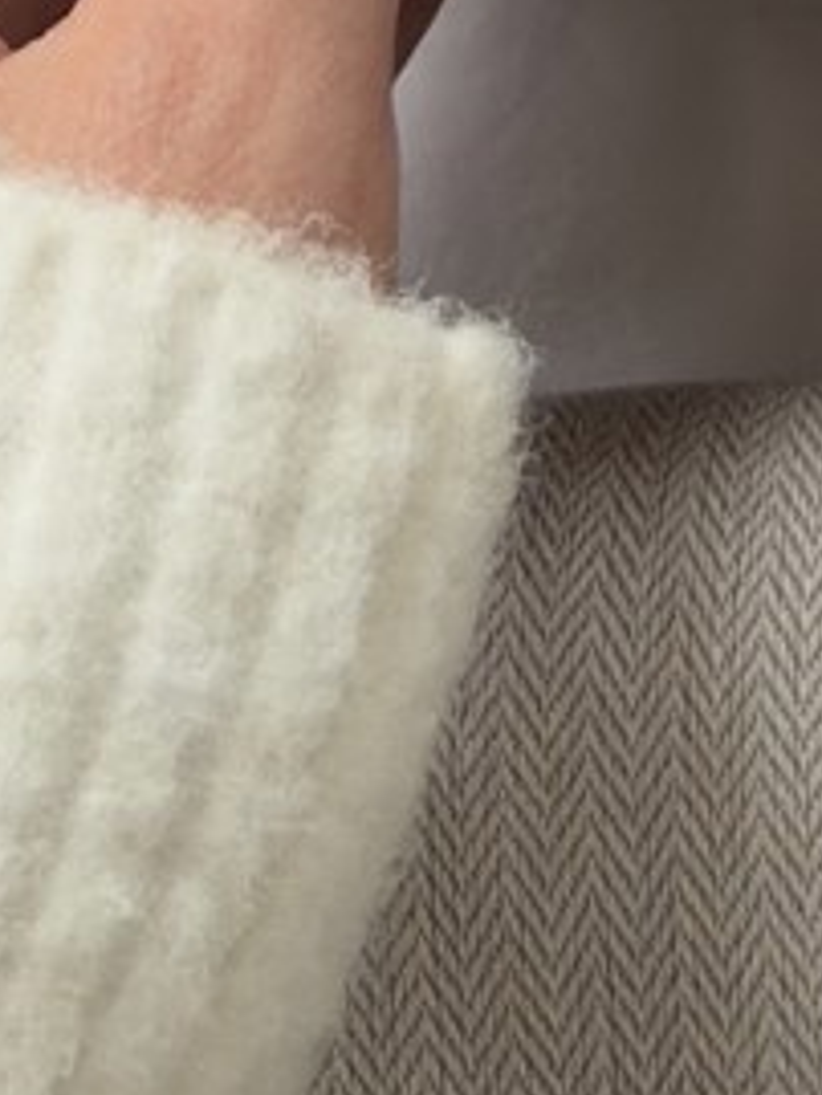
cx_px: 1856
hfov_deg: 5.6
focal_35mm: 260
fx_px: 8226
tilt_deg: -70.3
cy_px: -2544
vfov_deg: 6.7
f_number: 1.78
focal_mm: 6.76
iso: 125
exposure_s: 1/60
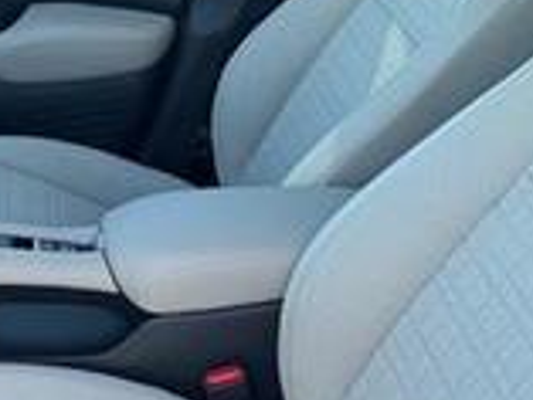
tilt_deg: -30.8
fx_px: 1187
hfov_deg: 24.6
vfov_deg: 18.8
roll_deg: -17.0
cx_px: 58
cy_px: 373
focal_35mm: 77
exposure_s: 1/220
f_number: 1.78
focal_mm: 6.76
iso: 80
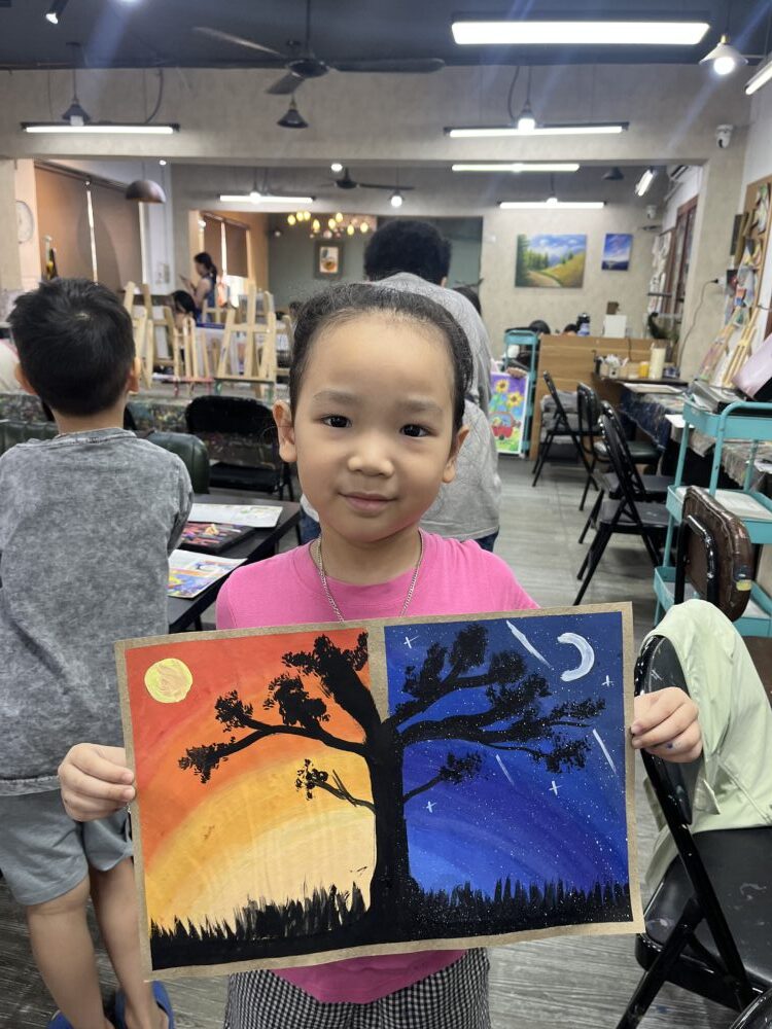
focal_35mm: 26
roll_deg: -2.2
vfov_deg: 67.3
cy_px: 514
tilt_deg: -15.8
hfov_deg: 53.1
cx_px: 386
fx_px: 773
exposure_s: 1/100
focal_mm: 5.1
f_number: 1.6
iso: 100
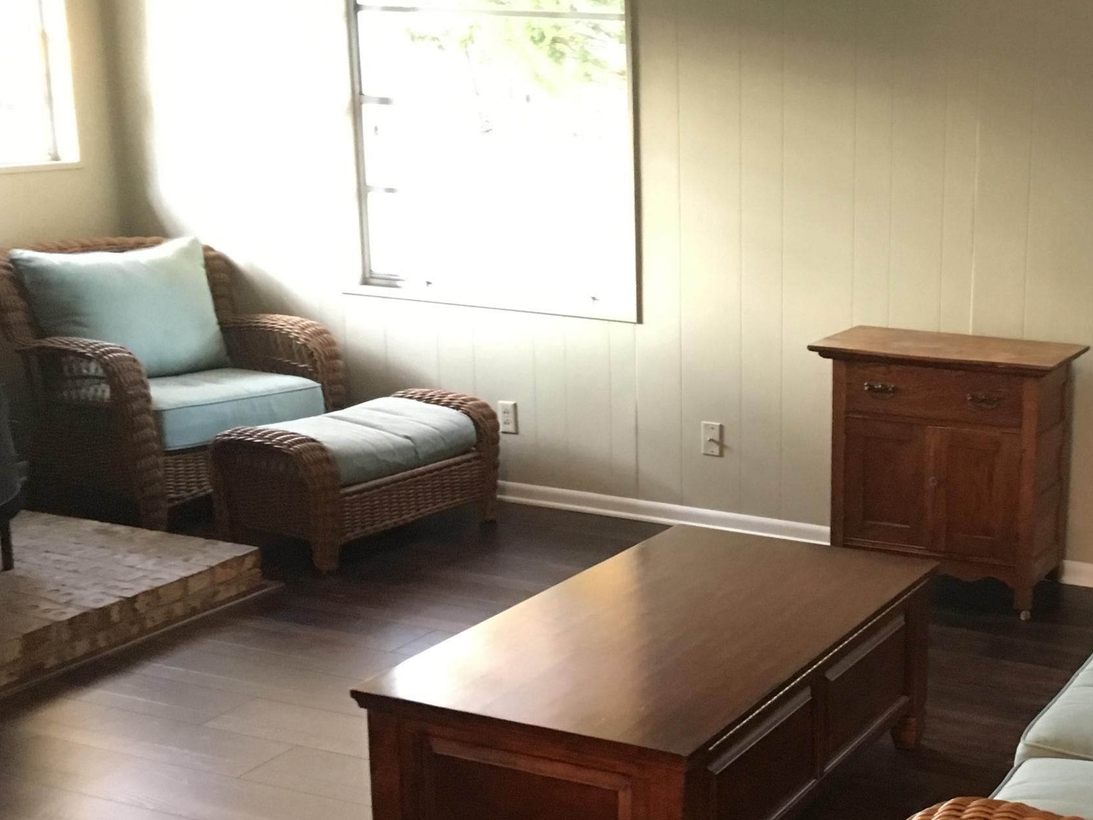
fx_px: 1642
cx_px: 935
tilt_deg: -13.9
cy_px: 448
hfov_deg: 35.2
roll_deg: -1.2
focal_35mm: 52
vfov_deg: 28.0
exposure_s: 1/15
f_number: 2.2
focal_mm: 4.15
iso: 400
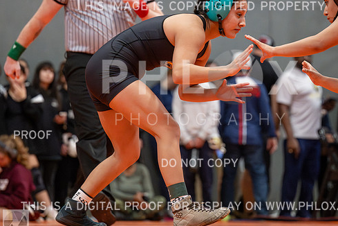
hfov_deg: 11.7
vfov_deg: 7.8
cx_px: 195
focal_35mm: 175
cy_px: 71
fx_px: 1643
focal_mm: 120
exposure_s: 1/800
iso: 5000
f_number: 2.8
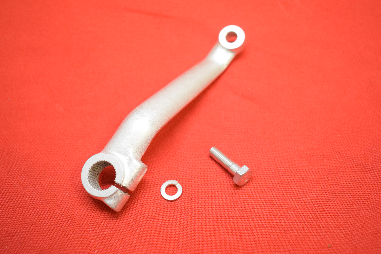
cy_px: 127
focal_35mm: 54
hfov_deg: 36.9
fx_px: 572
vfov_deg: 25.1
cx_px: 190
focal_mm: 36
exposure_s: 1/125
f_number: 5
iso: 2500
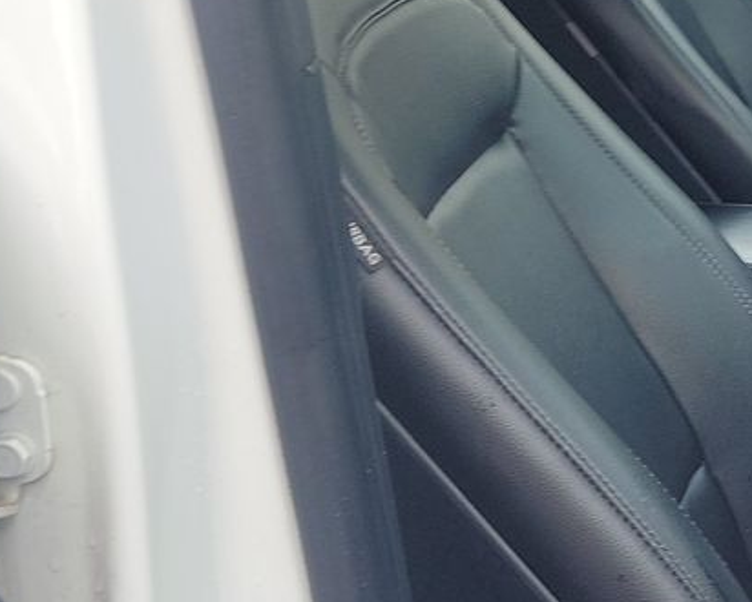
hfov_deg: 19.3
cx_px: 997
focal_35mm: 91
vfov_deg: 16.9
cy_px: 339
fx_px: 2026
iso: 50
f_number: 1.8
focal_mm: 6.7
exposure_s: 1/170
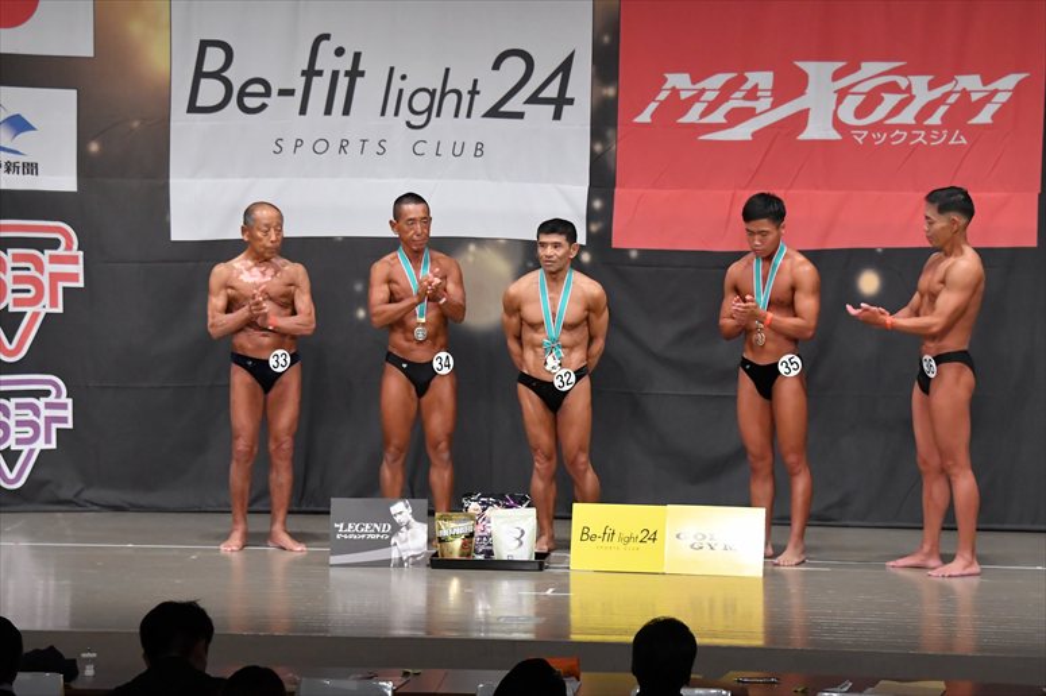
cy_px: 348
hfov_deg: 14.9
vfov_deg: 9.9
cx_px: 523
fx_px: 4008
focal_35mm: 138
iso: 5000
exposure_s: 1/400
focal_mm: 92
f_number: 5.6
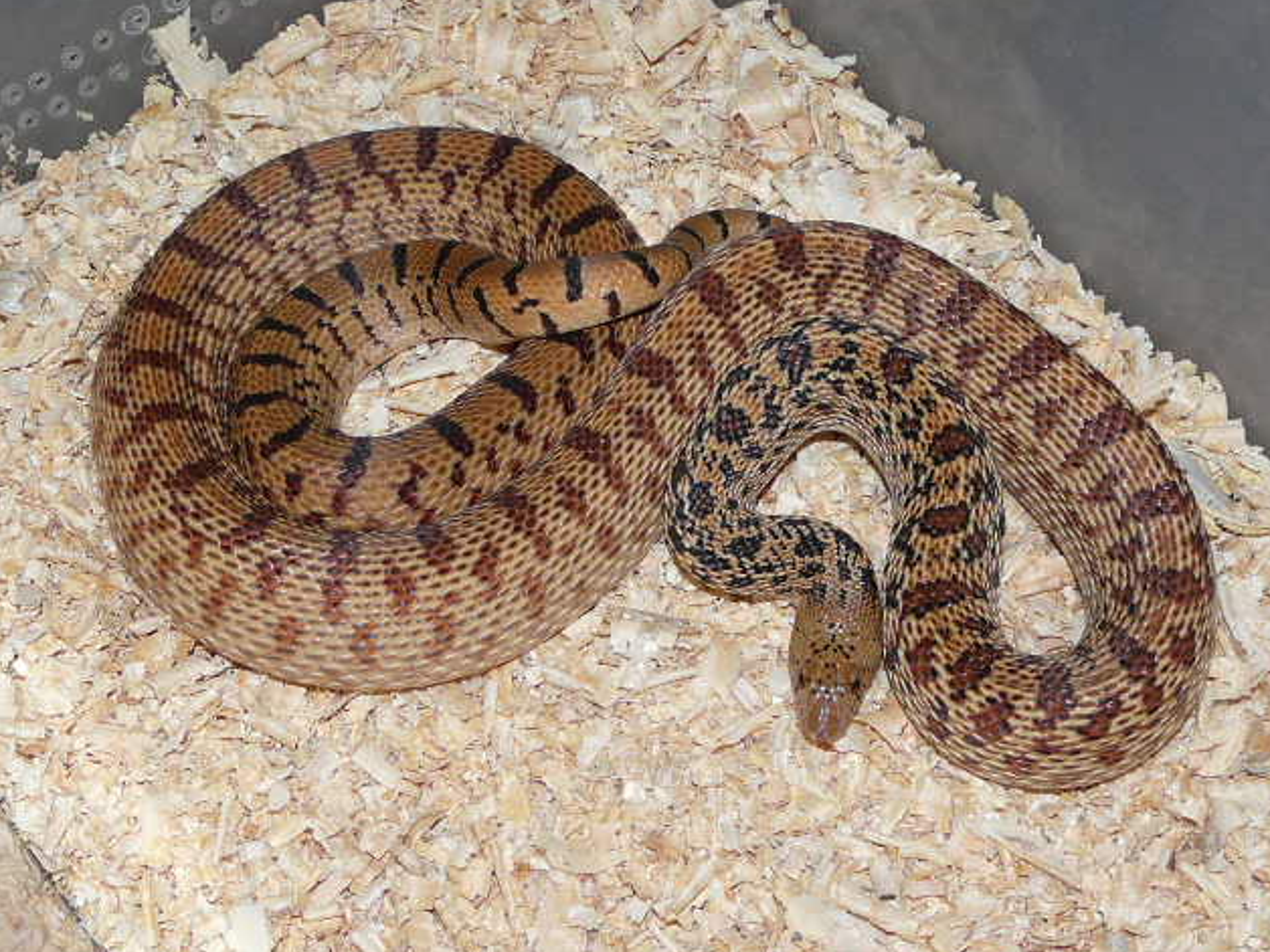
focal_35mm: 55
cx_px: 643
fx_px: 2018
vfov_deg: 26.6
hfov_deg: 34.9
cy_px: 477
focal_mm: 5.6
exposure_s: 1/40
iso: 100
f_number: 2.8
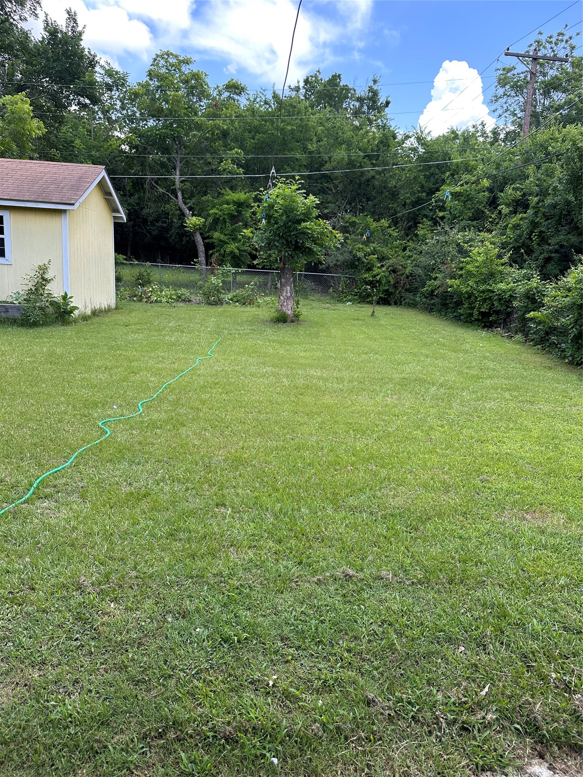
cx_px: 292
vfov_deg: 71.6
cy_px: 388
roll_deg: -3.6
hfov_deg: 56.8
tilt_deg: -11.2
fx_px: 539
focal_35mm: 24
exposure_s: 1/745
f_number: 1.78
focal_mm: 6.86
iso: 80
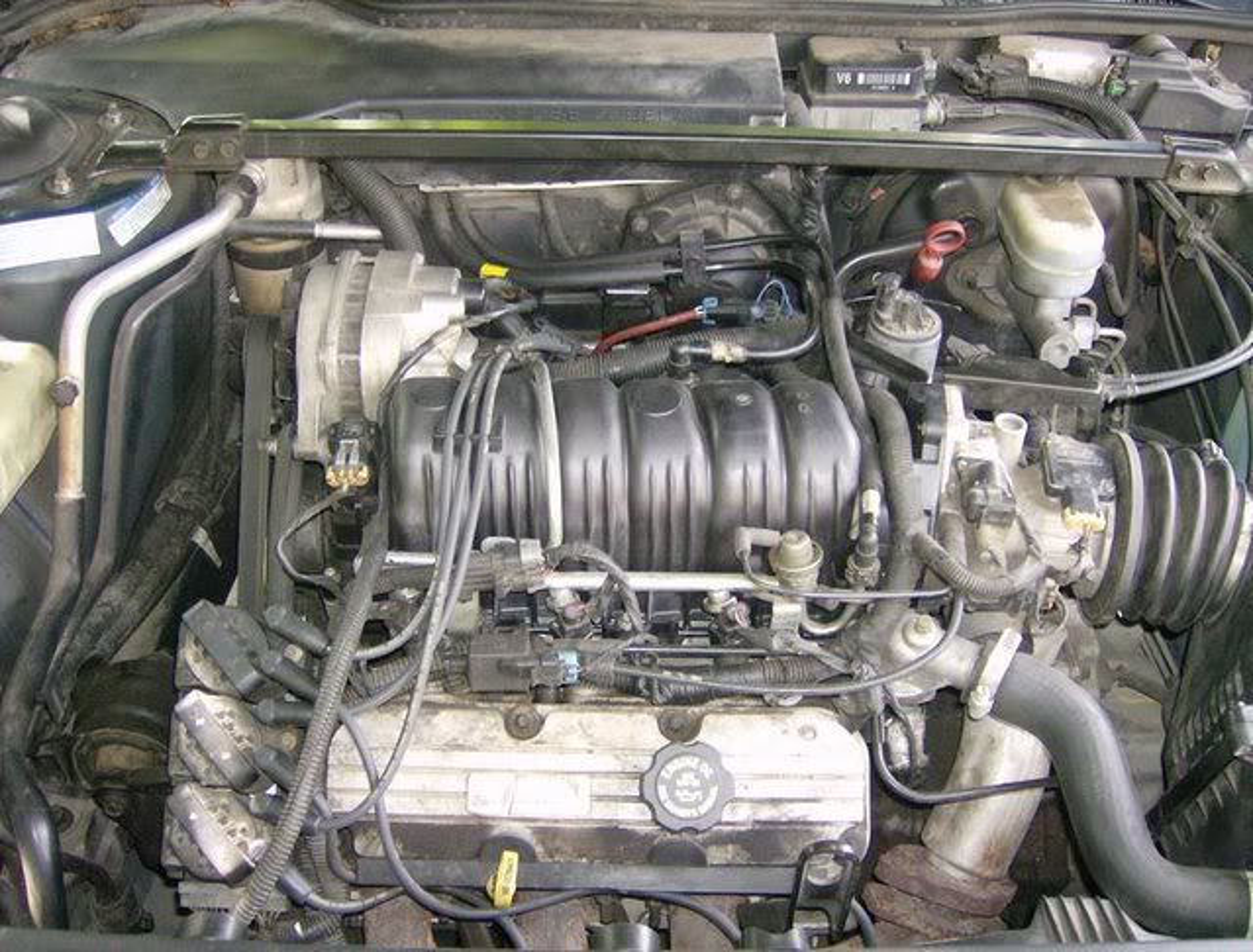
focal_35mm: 36
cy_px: 476
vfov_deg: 40.0
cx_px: 626
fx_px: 1310
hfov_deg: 51.1
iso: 200
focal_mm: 6
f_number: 2.8
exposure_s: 1/60
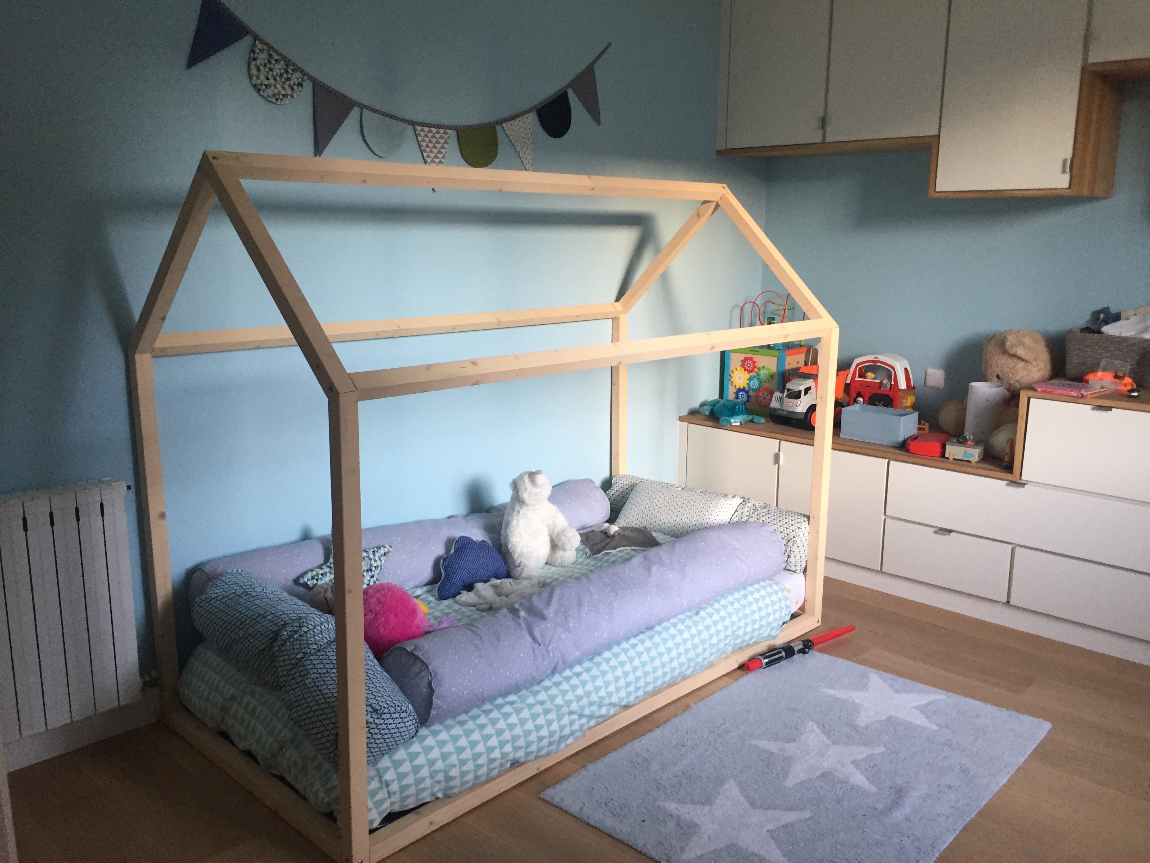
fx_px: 963
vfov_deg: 48.2
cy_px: 432
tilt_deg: -9.2
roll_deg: -0.6
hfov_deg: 61.7
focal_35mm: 29
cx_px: 575
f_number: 2.2
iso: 64
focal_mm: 4.15
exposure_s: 1/33
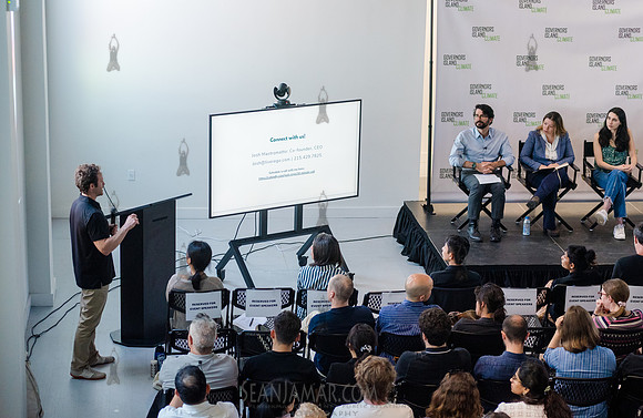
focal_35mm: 85
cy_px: 220
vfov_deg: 15.9
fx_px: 1501
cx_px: 330
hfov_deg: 24.2
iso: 4000
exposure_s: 1/320
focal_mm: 80
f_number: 4
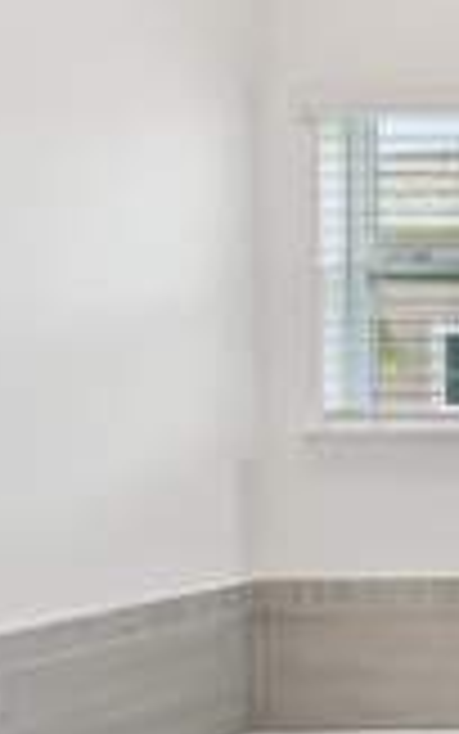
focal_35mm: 45
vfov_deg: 44.2
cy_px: 421
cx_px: 1044
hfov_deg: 16.2
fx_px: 900
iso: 400
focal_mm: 10
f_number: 8
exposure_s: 1/30
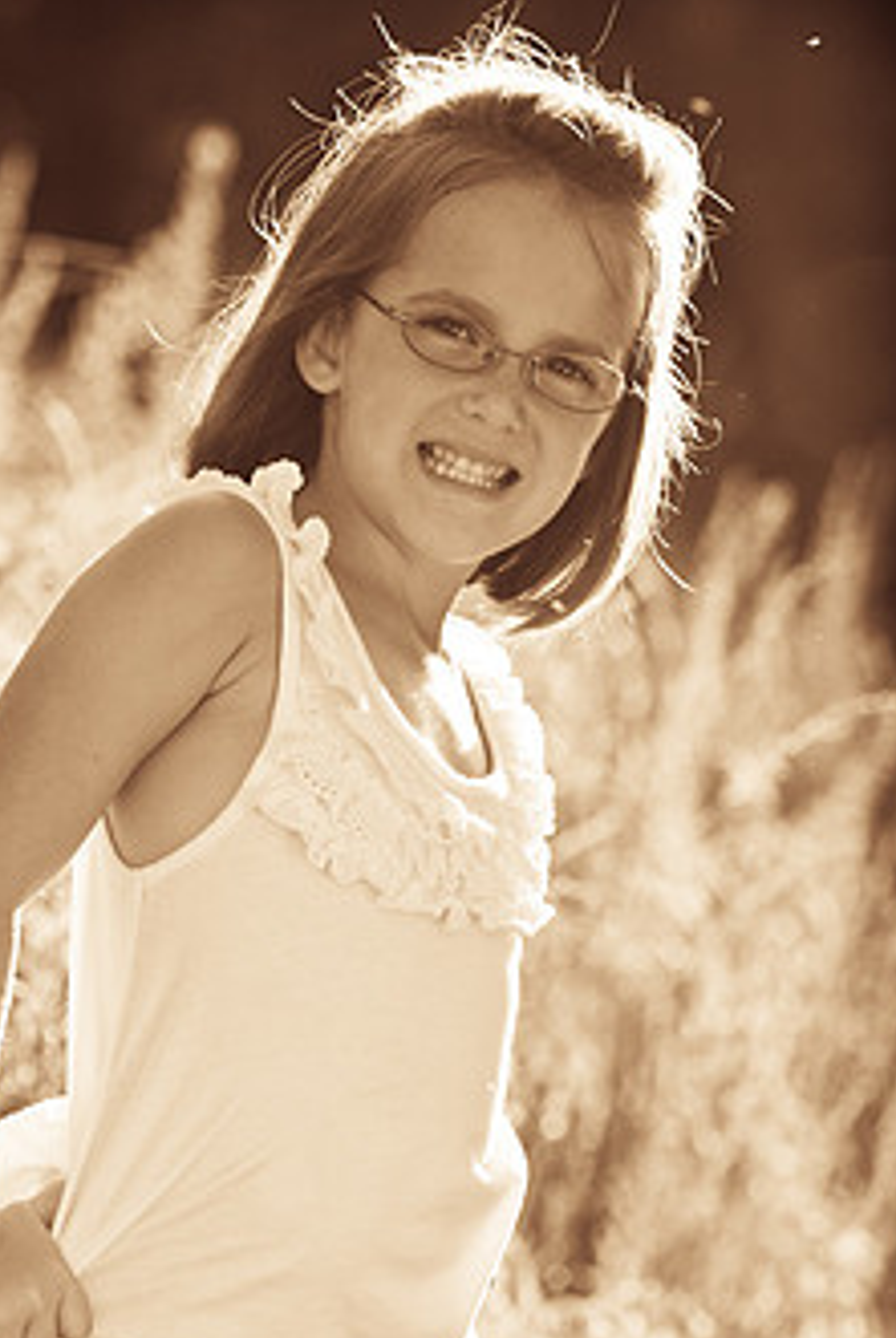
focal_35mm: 327
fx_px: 12169
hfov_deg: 4.2
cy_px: 811
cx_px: 330
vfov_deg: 6.3
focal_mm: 160
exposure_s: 1/320
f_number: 5
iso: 200
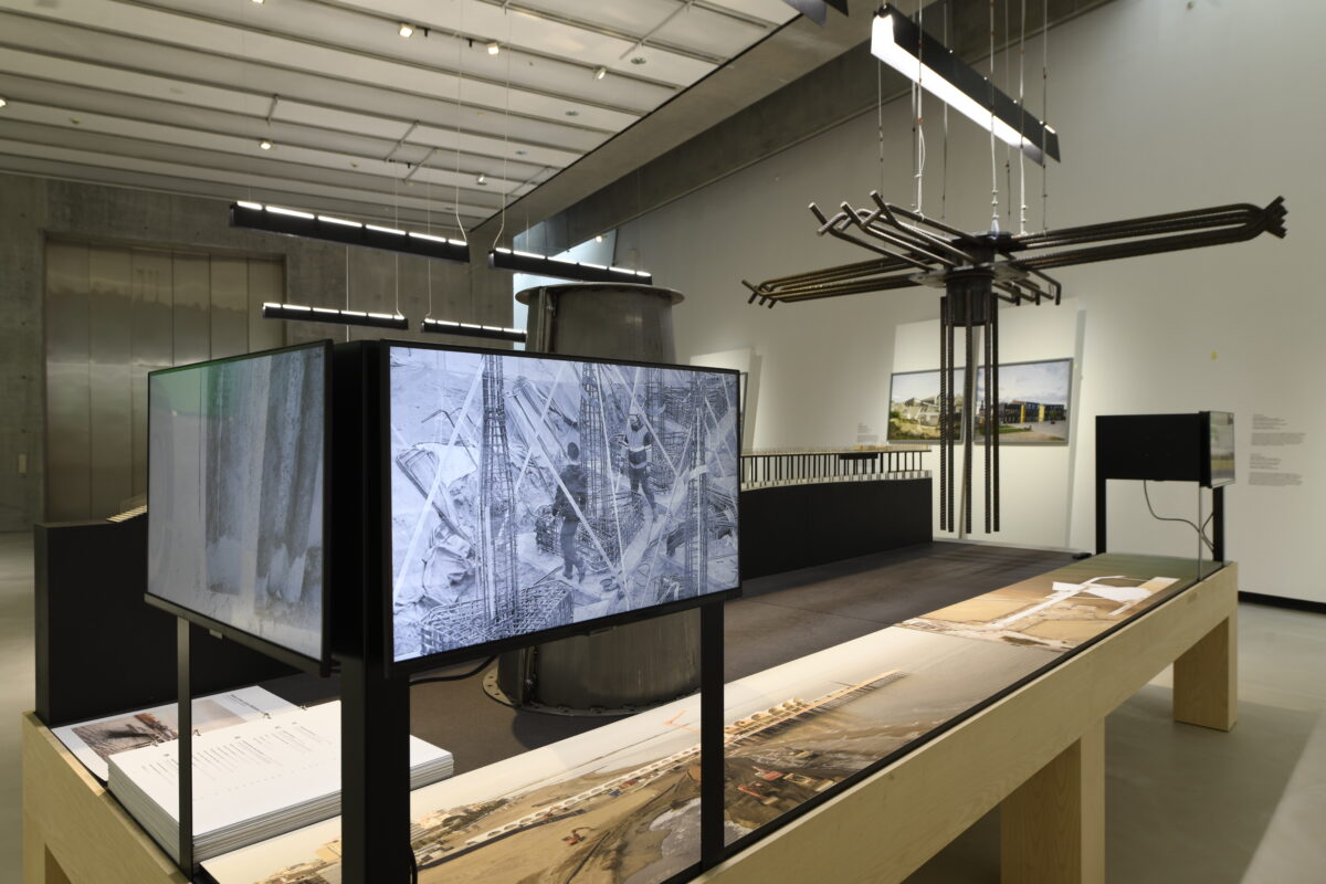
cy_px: 442
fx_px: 847
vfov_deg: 55.1
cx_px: 663
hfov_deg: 76.1
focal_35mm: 23
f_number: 9
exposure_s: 1/2
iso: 200
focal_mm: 23
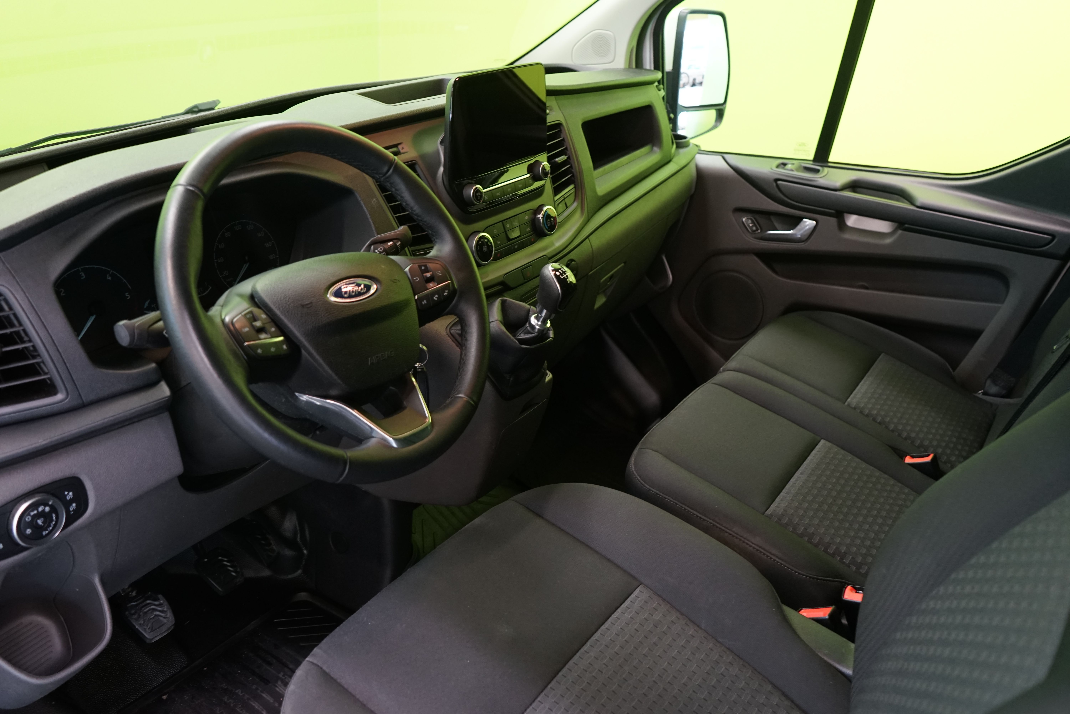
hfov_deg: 63.7
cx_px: 535
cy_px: 357
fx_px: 862
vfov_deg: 45.0
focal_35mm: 29
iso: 1600
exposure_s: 1/20
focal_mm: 29
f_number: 5
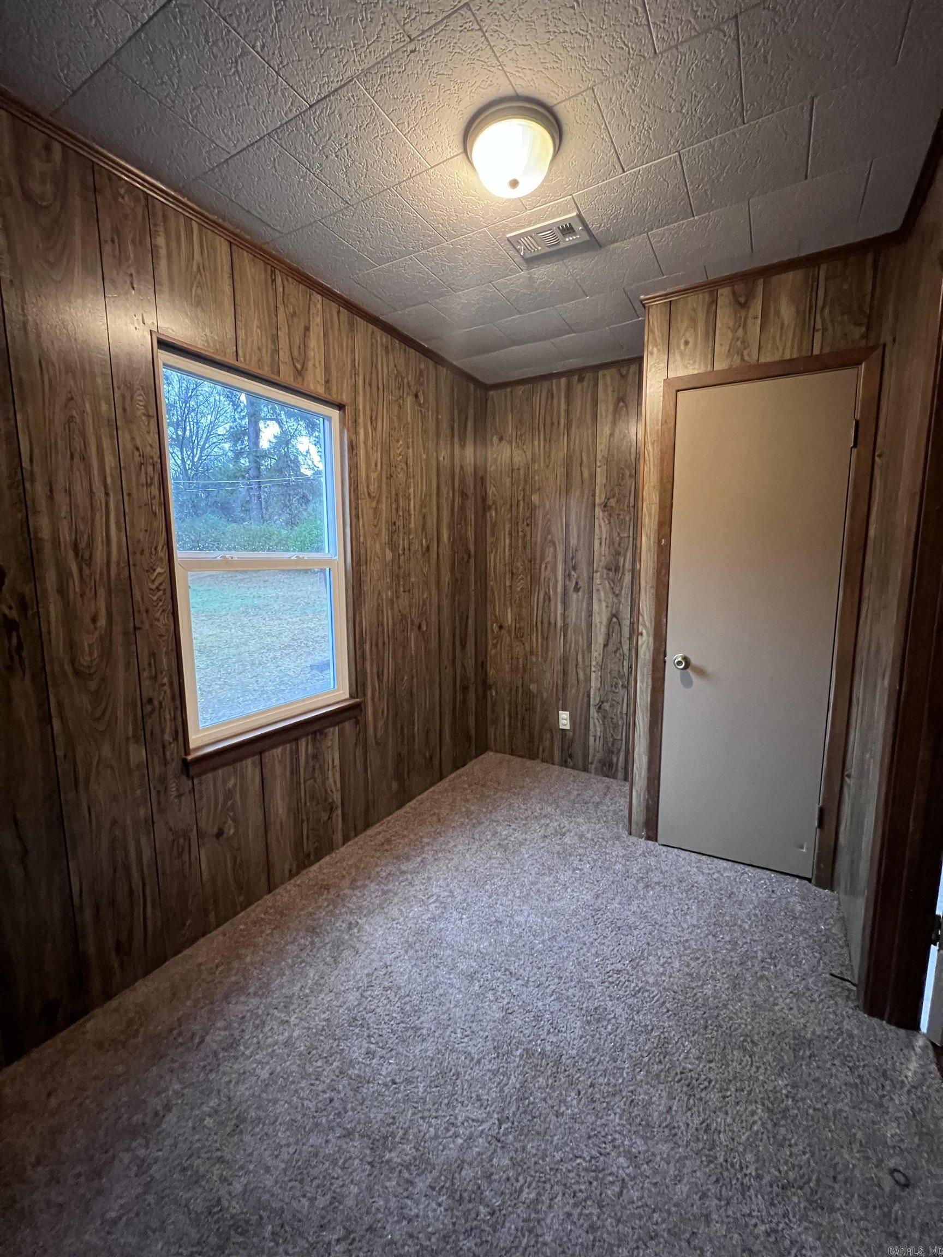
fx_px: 472
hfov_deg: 89.9
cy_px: 628
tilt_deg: -7.3
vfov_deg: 106.2
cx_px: 472
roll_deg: +0.0
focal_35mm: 13
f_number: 1.8
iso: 1000
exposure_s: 1/40
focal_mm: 1.57
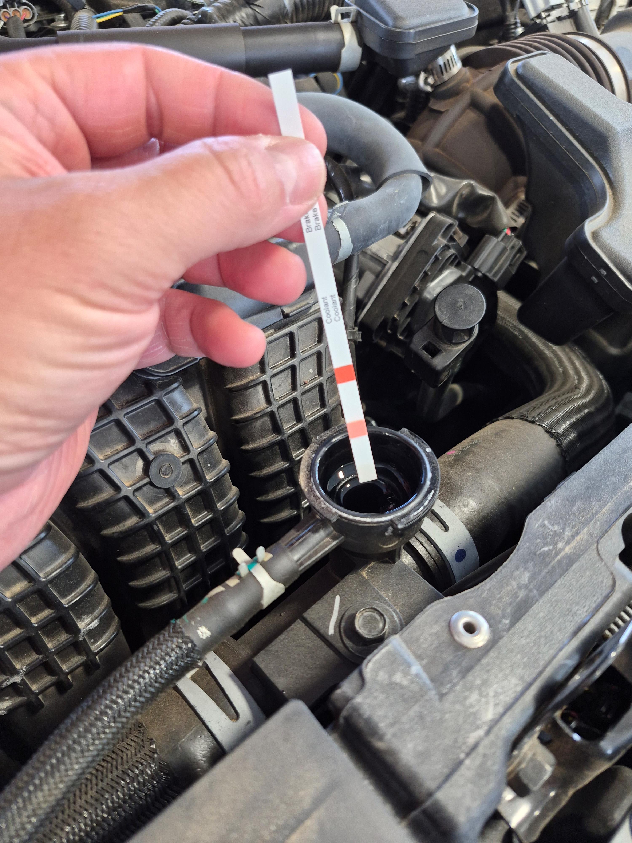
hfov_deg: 58.9
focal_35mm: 23
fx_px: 560
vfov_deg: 73.9
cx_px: 316
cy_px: 422
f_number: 1.8
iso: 200
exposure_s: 1/120
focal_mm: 5.4
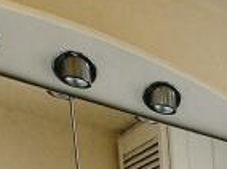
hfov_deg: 16.2
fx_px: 615
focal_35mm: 94
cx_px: 452
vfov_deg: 9.8
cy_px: 566
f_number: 2.2
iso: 50
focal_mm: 2.2
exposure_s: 1/124
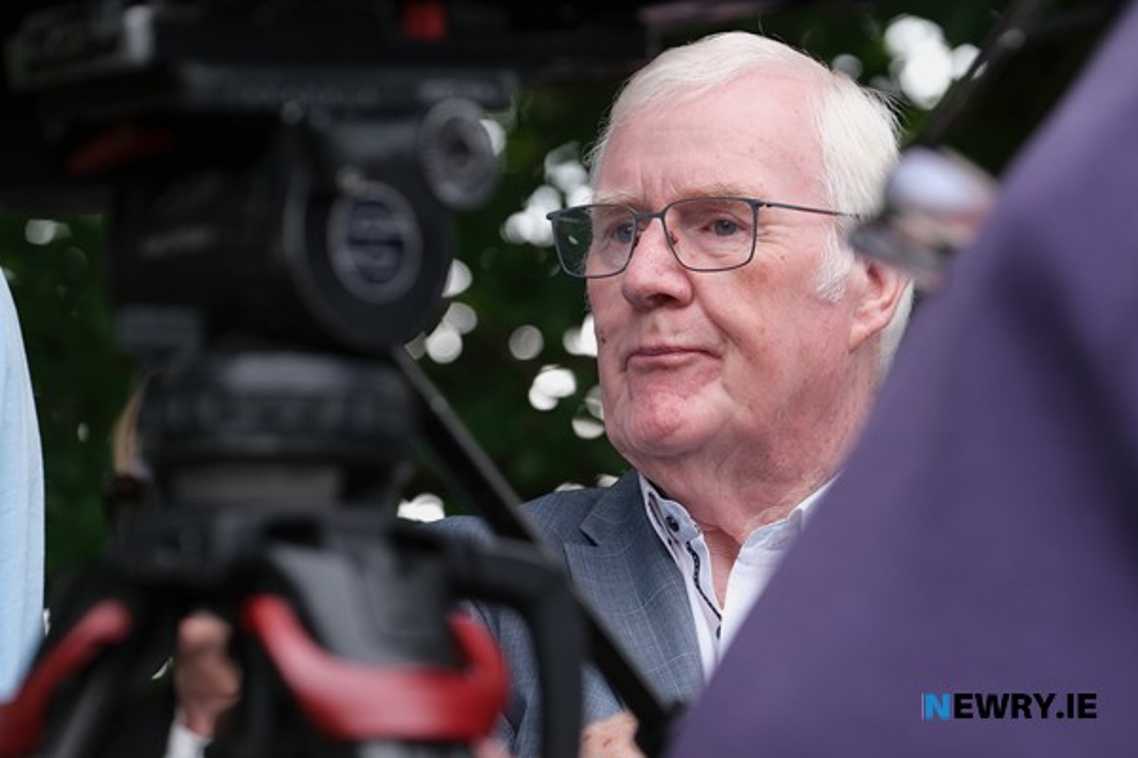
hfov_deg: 12.9
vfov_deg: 8.6
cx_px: 569
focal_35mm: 159
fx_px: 5026
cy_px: 379
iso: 400
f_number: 3.6
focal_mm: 106
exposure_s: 1/420
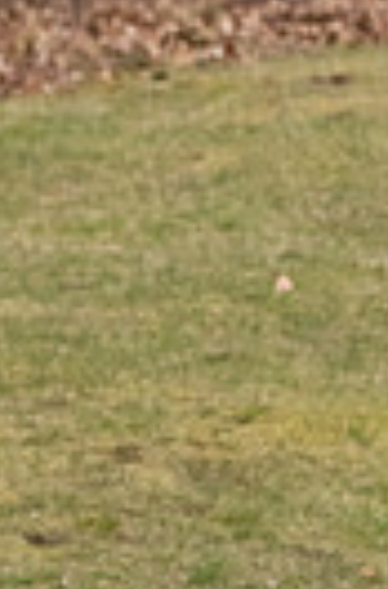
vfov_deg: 2.4
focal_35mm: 845
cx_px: -243
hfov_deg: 1.6
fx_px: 13769
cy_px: 277
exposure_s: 1/2000
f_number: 5
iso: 2000
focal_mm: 165
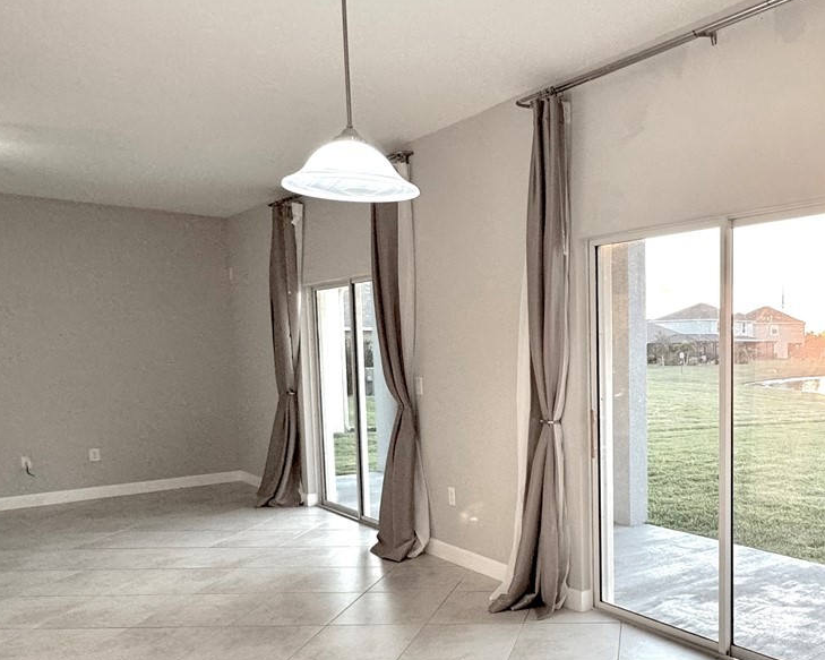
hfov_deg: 54.9
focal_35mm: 30
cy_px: 420
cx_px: 655
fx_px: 732
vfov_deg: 48.0
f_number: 2.2
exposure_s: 1/120
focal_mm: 2.22
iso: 160
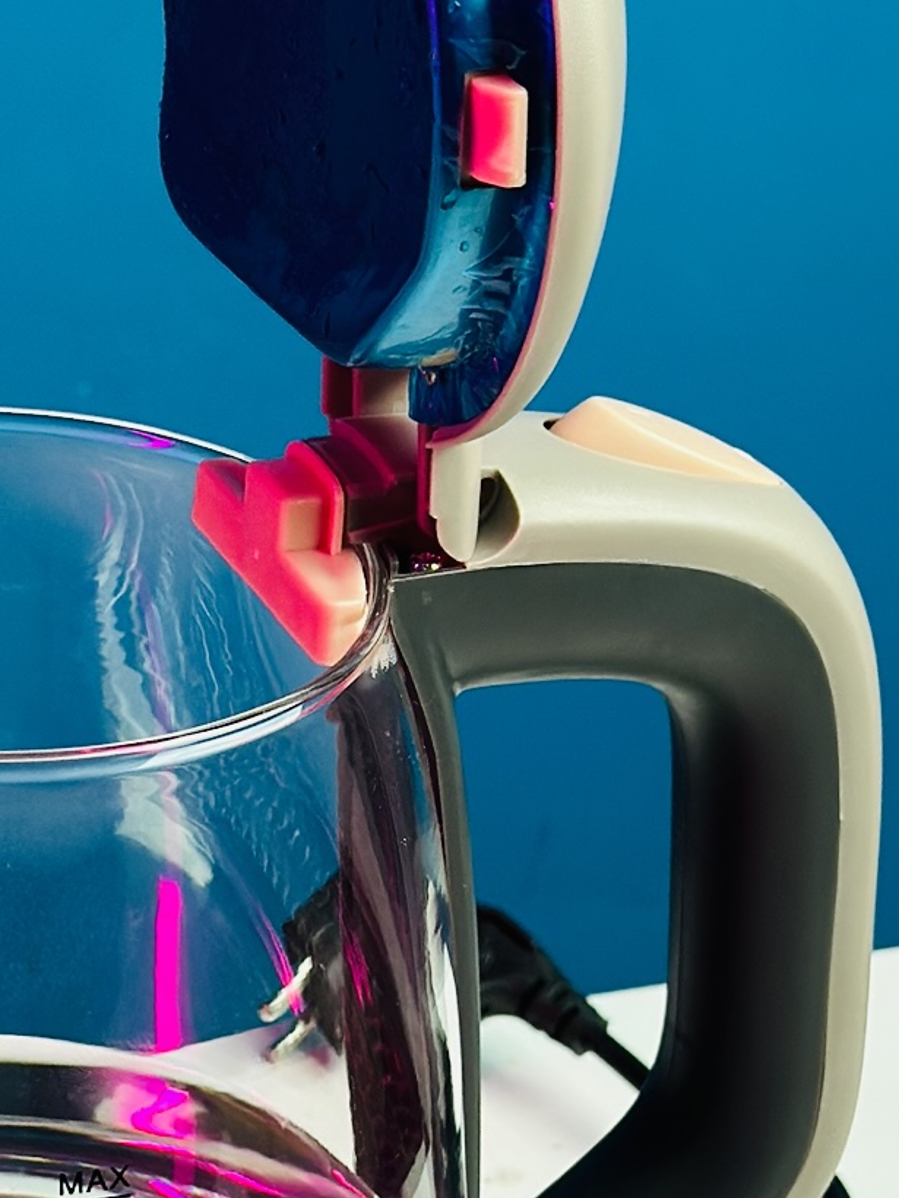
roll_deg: -4.0
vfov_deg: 16.6
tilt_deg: -29.4
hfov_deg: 12.5
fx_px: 4086
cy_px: 894
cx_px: 111
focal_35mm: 118
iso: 160
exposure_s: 1/50
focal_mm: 6.86
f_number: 1.78
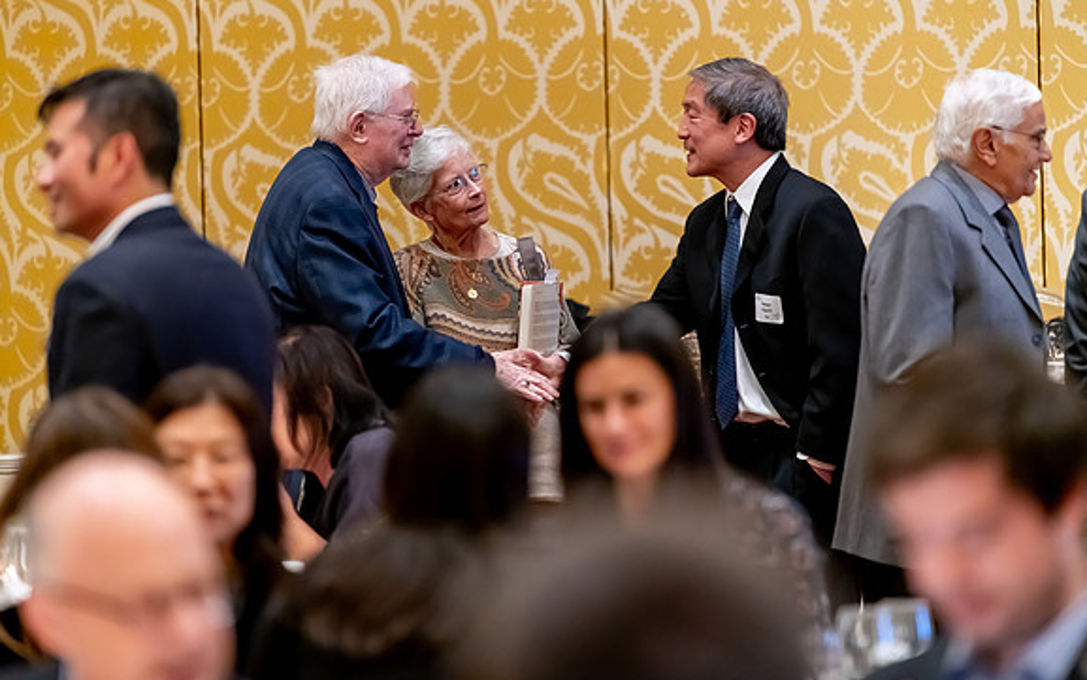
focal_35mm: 205
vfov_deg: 6.4
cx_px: 544
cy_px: 319
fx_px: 6075
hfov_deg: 10.2
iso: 6400
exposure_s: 1/100
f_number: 2.8
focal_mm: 200
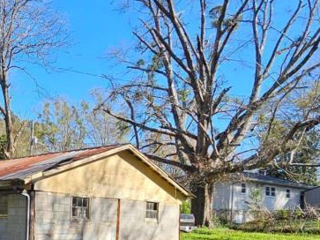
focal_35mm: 43
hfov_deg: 41.1
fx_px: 397
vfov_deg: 31.9
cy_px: 217
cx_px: 45
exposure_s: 1/1030
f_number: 2.2
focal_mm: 2.2
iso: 50
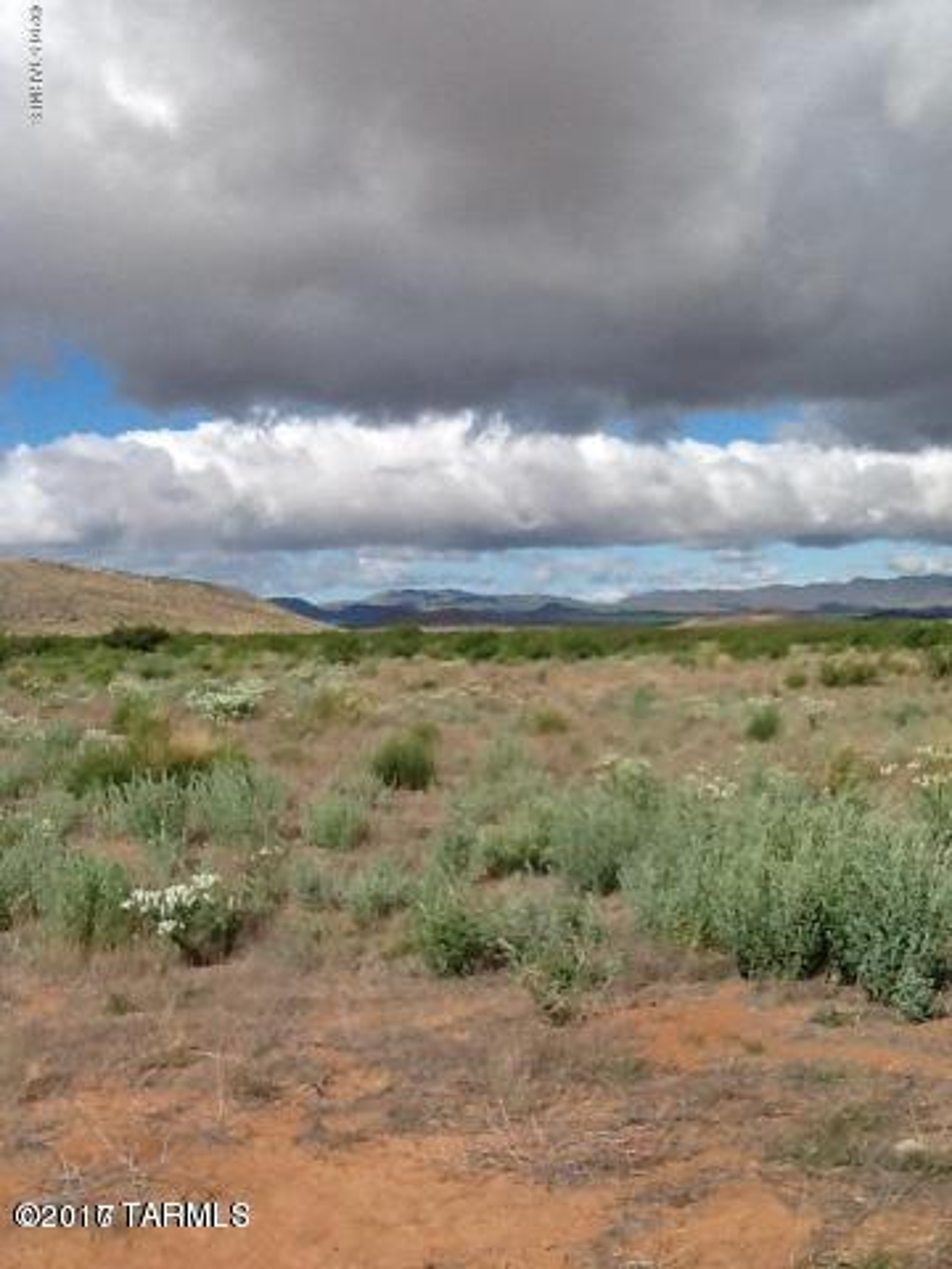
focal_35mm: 44
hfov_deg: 32.9
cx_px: 476
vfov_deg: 42.9
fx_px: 1613
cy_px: 634
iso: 40
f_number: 2.4
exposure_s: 1/2674
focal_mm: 2.03
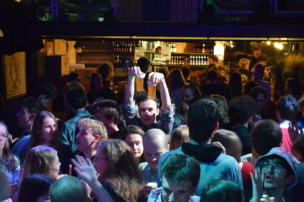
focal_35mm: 54
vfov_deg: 25.0
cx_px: 152
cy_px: 101
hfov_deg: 36.9
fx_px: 456
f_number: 4.8
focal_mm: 36
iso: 6400
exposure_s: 1/30
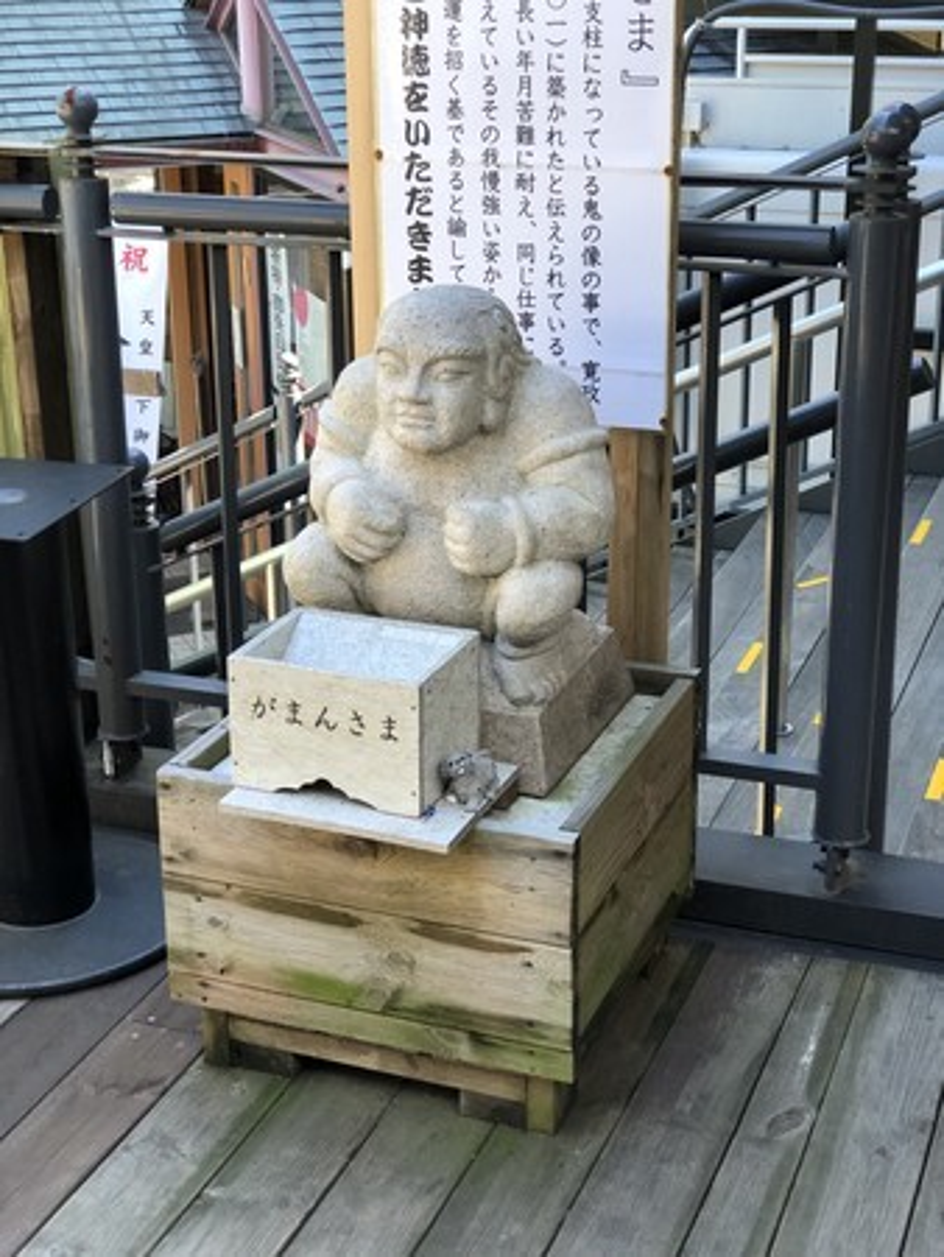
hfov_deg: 25.7
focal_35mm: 57
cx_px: 472
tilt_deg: -21.7
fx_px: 2071
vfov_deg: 33.8
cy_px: 628
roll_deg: +0.7
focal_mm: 6.6
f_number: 2.8
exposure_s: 1/120
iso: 80
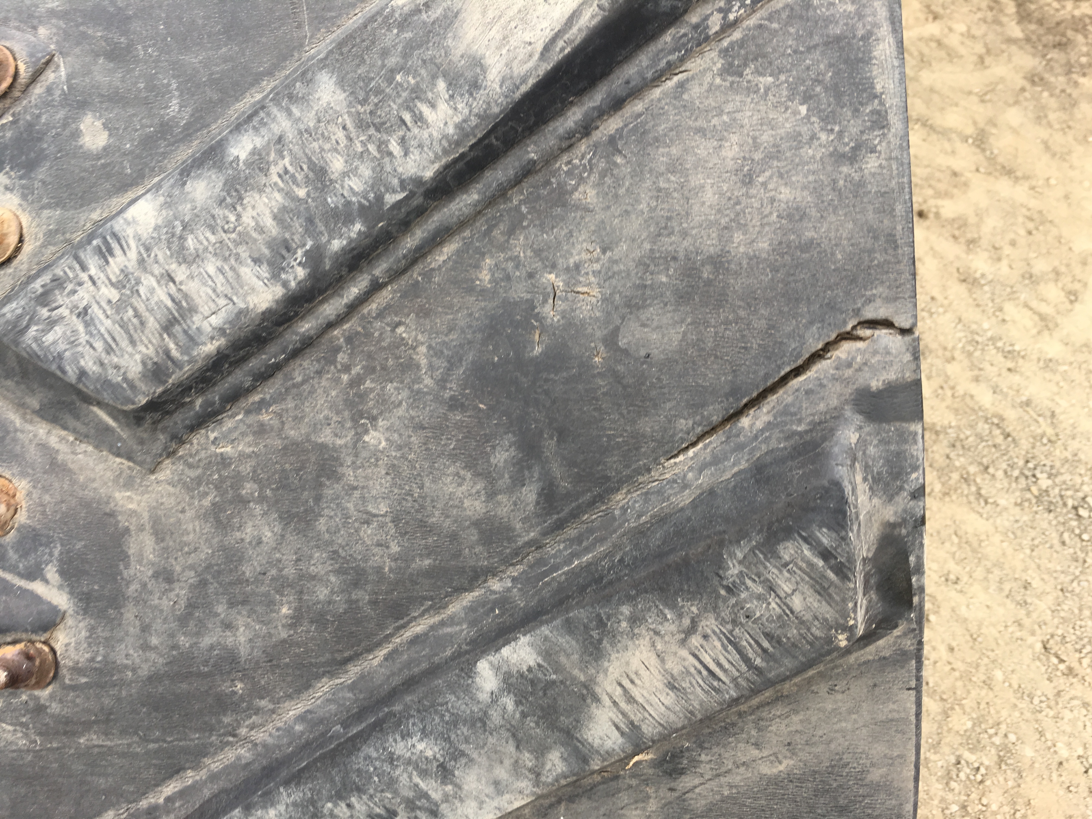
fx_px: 915
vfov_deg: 48.2
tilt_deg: -54.6
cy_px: 410
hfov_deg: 61.7
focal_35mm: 29
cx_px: 546
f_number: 2.2
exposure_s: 1/60
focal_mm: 4.15
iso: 25
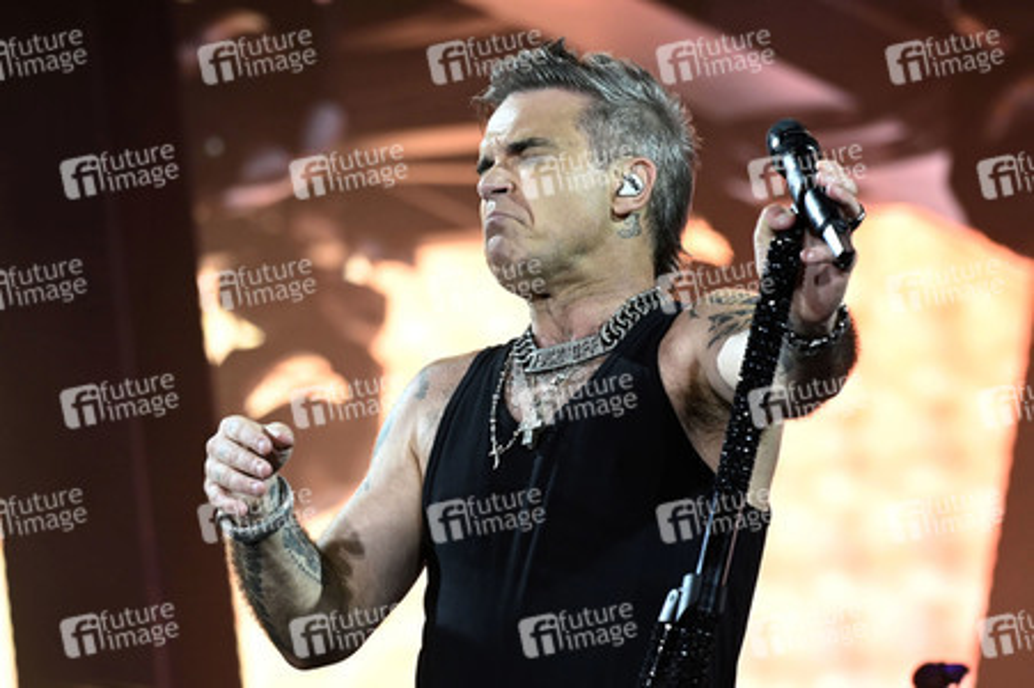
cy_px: 344
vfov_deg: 4.9
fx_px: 8036
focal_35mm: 280
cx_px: 517
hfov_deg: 7.4
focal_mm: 280
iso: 1600
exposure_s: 1/200
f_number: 5.6
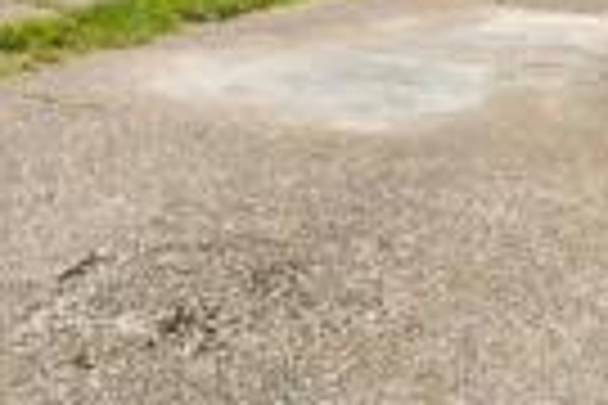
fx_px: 1233
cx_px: -268
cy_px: -191
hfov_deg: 23.1
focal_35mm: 73
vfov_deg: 17.0
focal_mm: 10
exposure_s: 1/400
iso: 160
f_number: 8
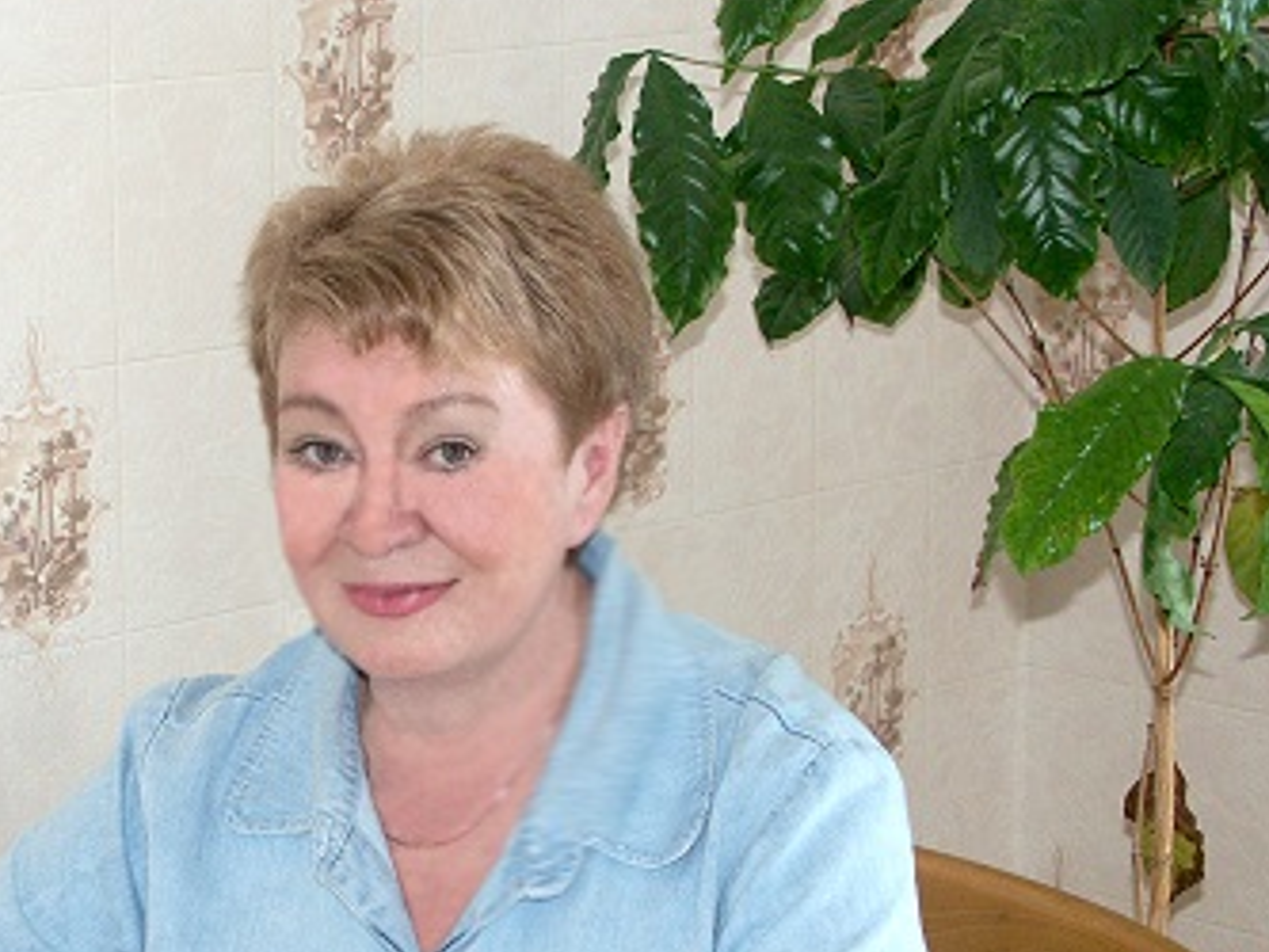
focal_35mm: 99
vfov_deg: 14.9
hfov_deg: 19.6
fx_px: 3631
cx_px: 252
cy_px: 678
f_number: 3.5
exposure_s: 1/45
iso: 100
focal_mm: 14.16
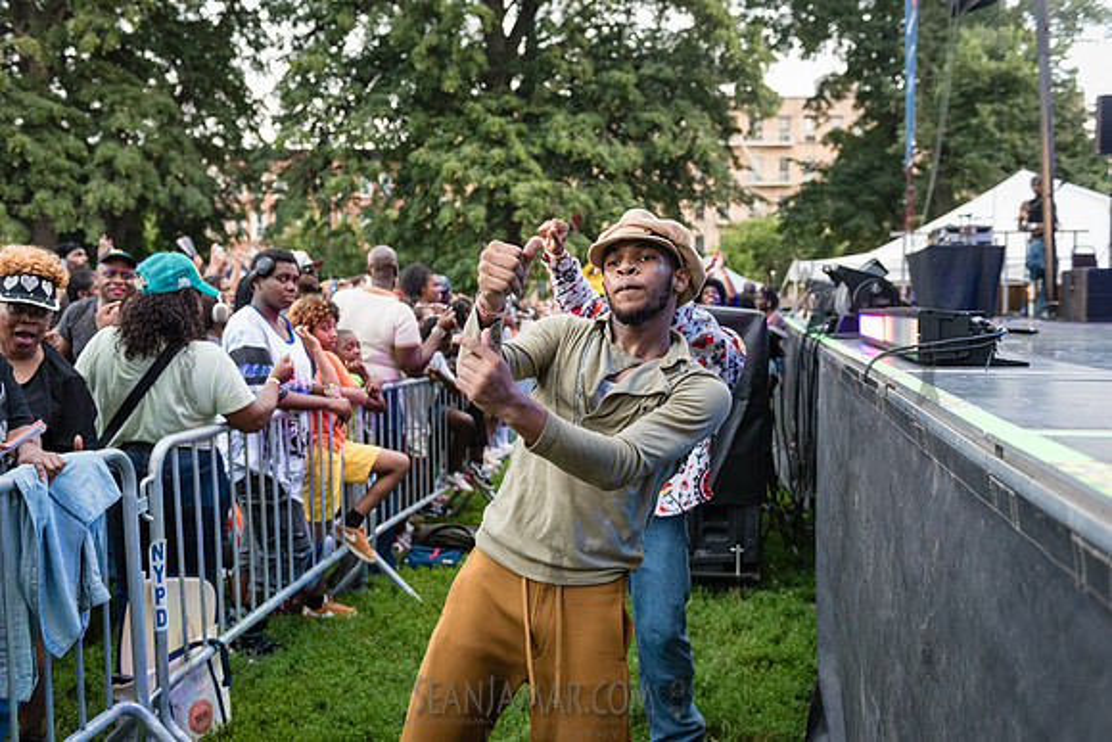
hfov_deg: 56.0
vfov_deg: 39.1
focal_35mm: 34
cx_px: 538
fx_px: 1044
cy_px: 370
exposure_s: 1/800
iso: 2000
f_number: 3.2
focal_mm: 32
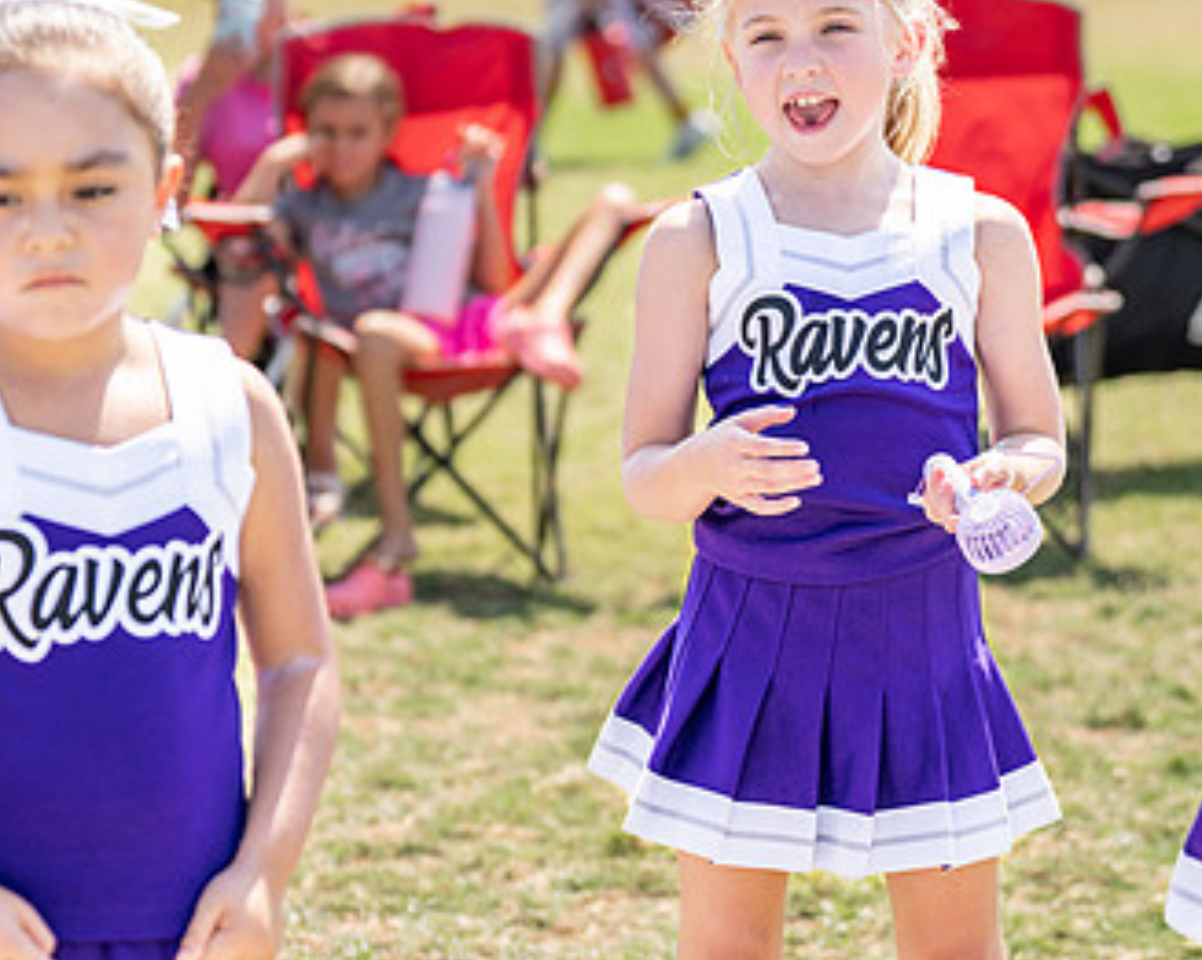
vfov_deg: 9.3
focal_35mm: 165
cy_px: 312
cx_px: 659
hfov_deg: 11.7
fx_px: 5865
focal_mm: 74
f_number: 2.8
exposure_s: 1/1600
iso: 160
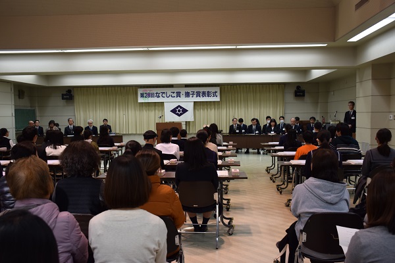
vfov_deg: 36.9
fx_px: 395
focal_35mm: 36
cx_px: 198
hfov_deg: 53.1
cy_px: 132
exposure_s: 1/60
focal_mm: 24
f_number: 4
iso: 500
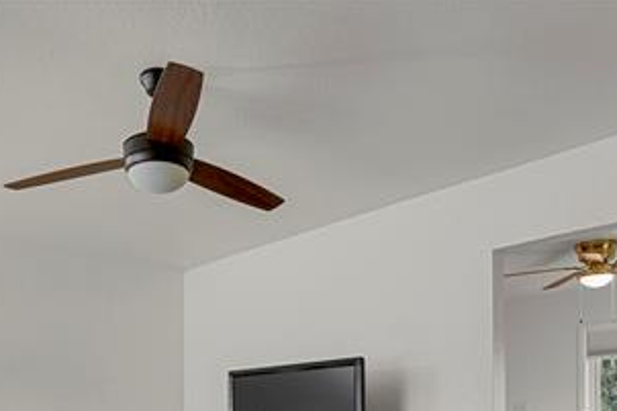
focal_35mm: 36
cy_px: 431
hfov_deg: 52.4
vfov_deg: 33.1
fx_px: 617
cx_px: 217
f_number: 8
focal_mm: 17
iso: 12800
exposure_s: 1/20
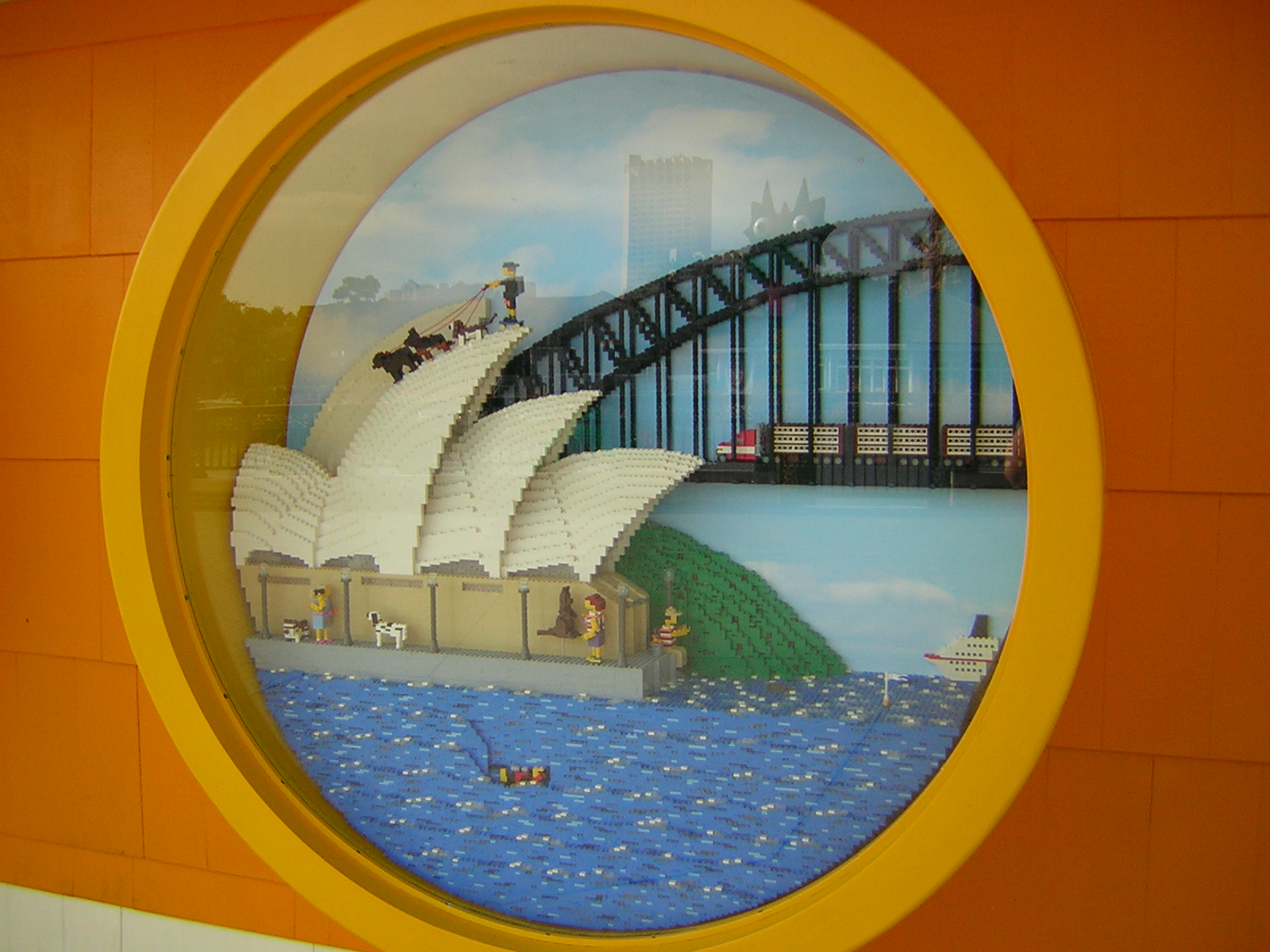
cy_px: 476
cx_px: 635
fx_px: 1321
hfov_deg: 51.4
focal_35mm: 36
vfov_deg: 39.7
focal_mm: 4.7
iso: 50
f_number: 2.6
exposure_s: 1/615
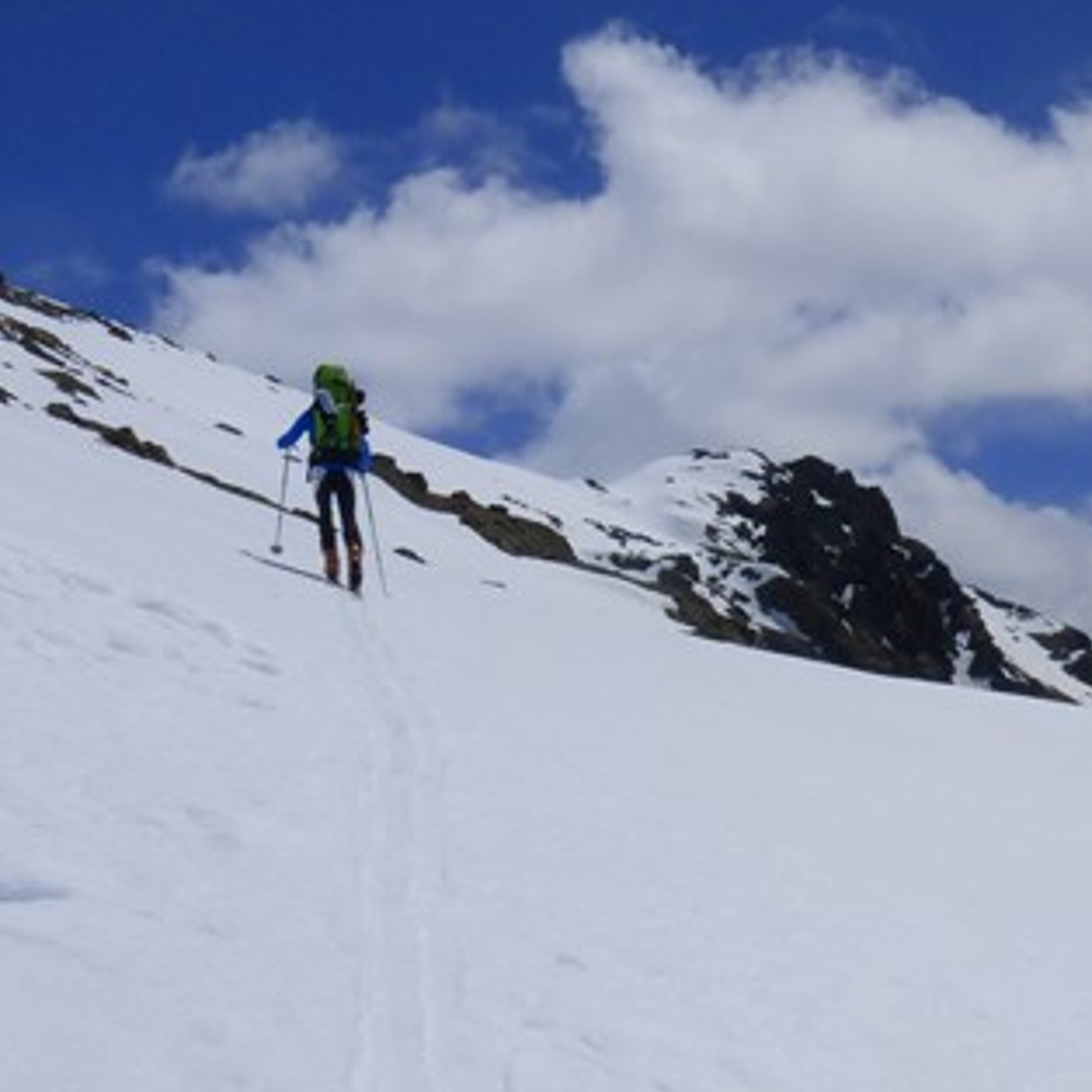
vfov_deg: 30.0
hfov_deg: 31.2
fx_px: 1927
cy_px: 1019
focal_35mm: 54
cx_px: 776
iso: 100
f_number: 6.3
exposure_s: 1/2000
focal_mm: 4.3
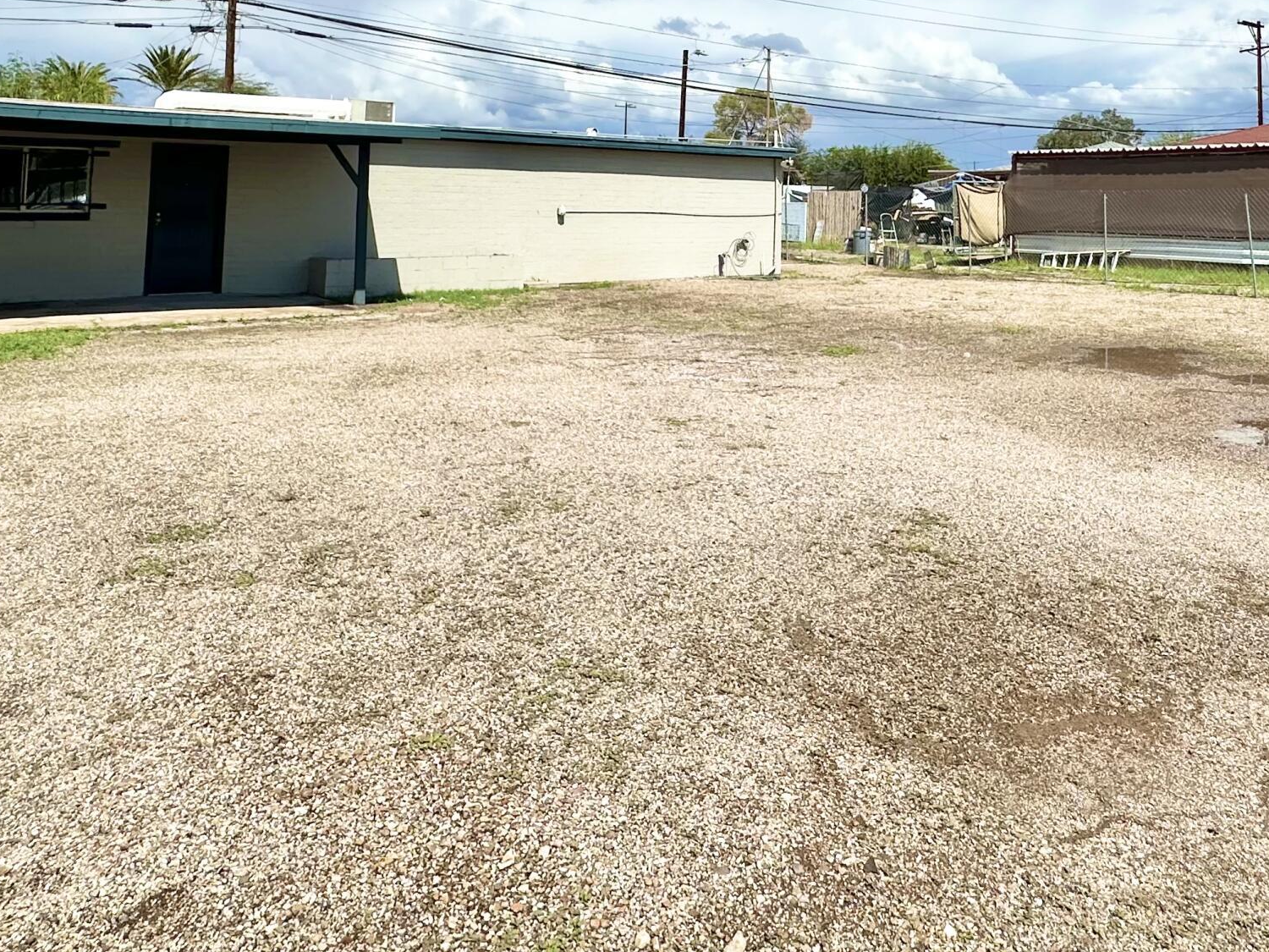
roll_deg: -0.8
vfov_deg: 45.9
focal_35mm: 28
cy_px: 131
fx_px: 1026
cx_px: 733
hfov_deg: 63.1
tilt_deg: +4.7
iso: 50
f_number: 2.2
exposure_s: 1/5814
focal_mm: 2.22
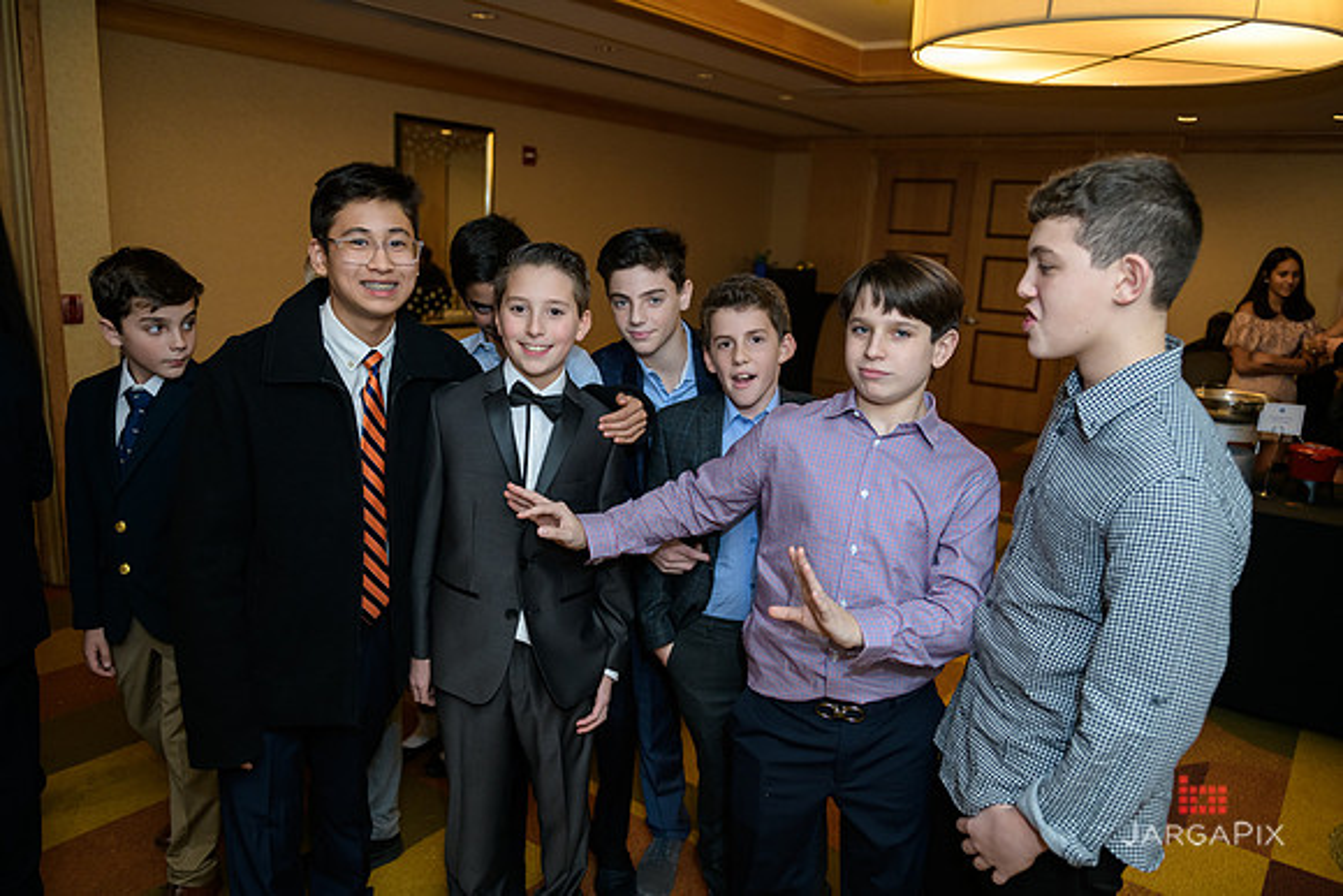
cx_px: 672
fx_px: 1007
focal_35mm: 27
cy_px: 448
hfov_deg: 67.4
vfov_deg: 48.0
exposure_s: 1/125
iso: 1600
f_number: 3.2
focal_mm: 27
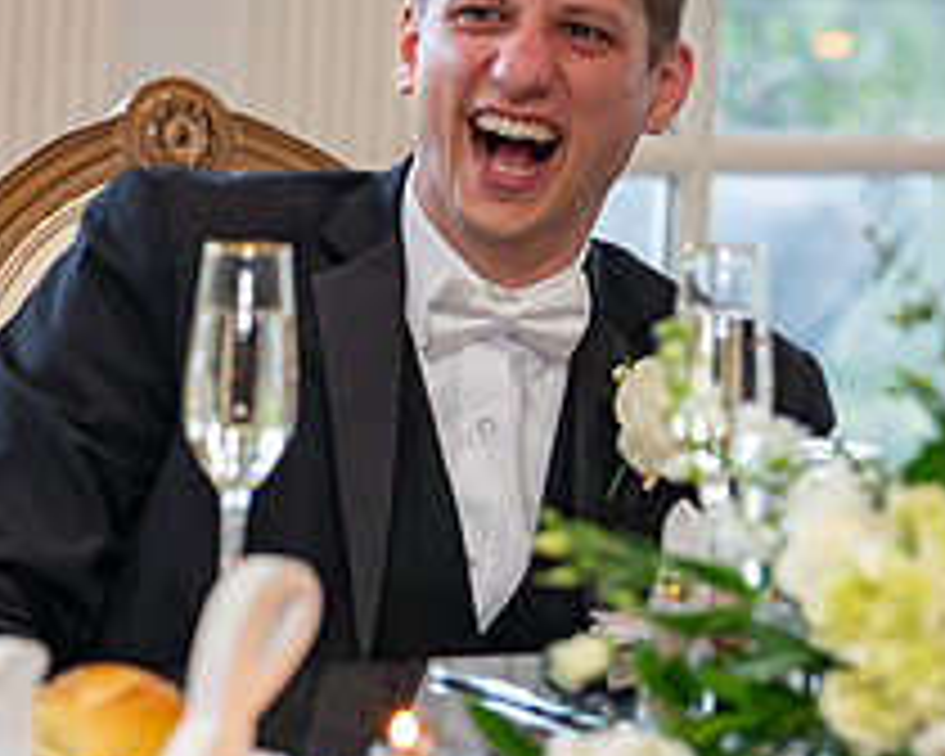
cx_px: 40
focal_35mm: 290
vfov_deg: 5.3
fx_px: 8111
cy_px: 356
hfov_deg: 6.6
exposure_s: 1/80
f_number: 4
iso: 1000
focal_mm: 112
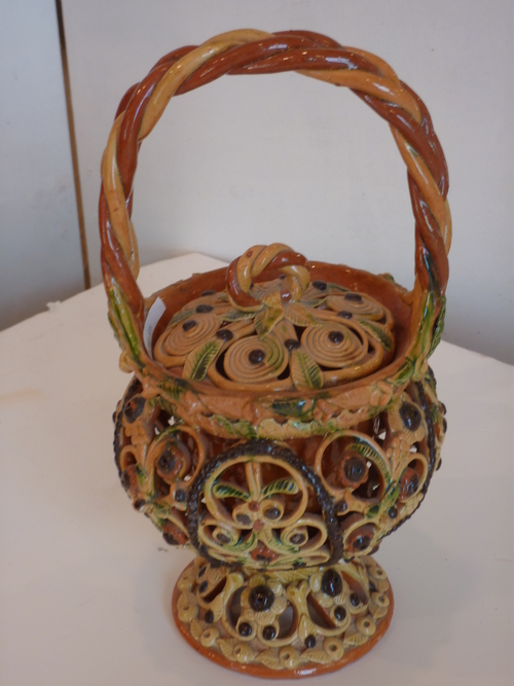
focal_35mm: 59
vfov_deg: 32.7
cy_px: 343
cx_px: 257
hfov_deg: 24.8
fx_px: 1168
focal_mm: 9.7
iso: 80
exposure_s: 1/8
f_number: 3.9
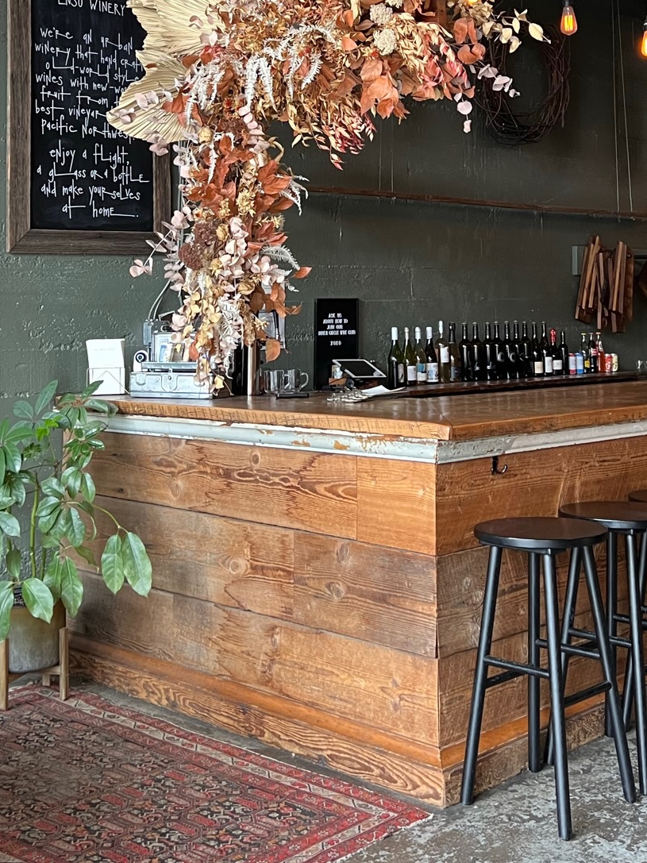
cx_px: 363
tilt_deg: +5.9
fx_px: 1221
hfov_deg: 29.6
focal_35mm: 49
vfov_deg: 37.9
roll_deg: +0.7
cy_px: 208
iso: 320
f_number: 1.5
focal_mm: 5.7
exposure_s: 1/60
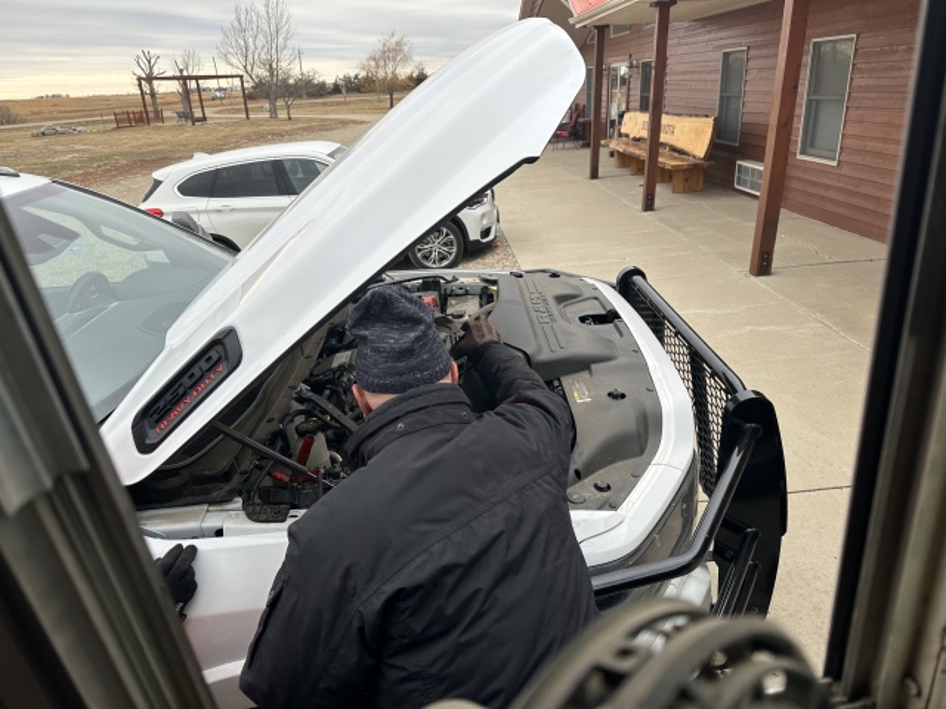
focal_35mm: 24
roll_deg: +1.6
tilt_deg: -24.1
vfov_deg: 56.8
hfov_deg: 71.6
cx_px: 473
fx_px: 656
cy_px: 354
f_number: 1.78
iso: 80
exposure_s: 1/690
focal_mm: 6.86
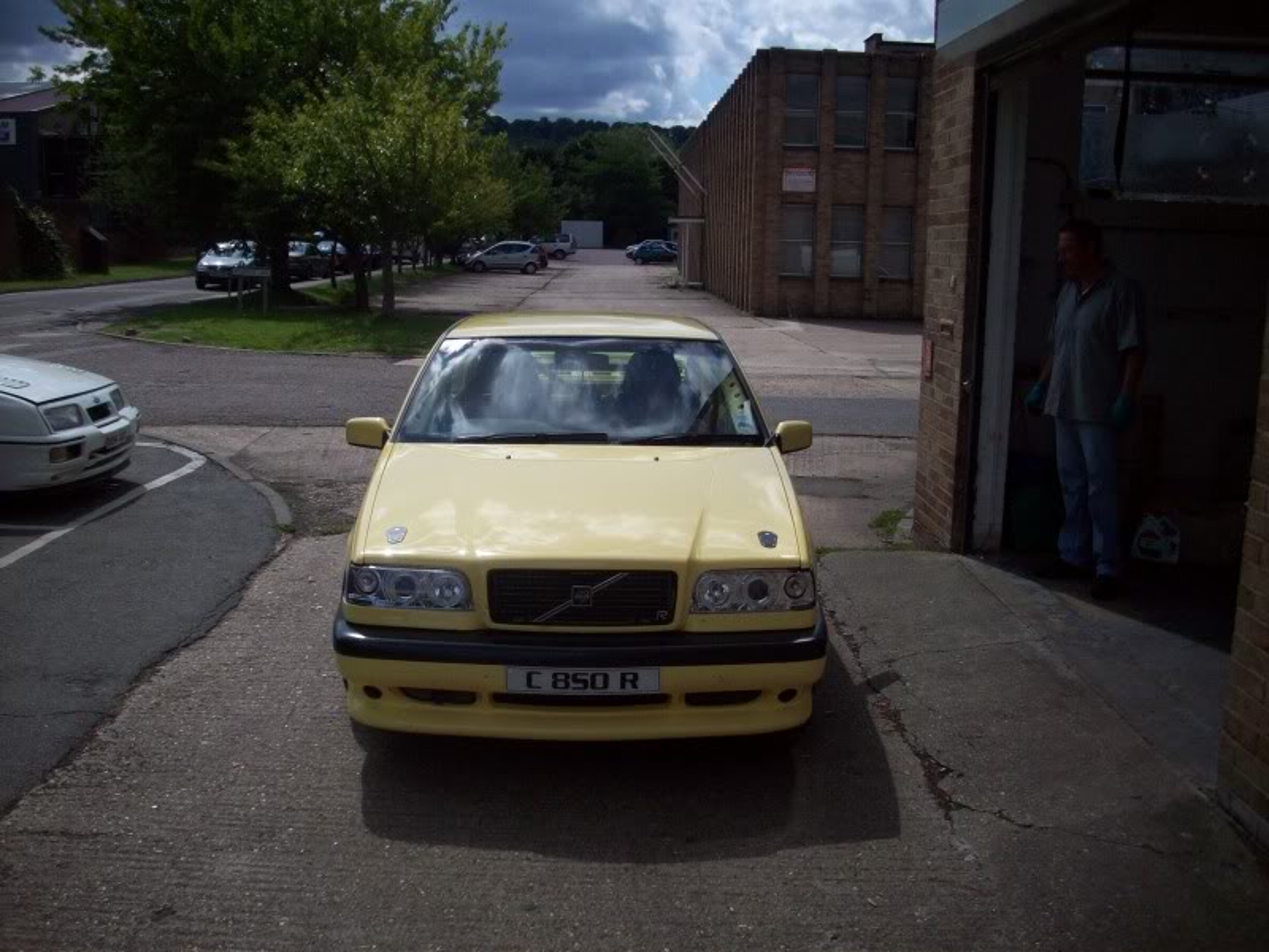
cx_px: 634
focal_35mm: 37
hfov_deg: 50.1
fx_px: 1356
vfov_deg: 38.7
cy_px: 476
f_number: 5.6
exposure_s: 1/898
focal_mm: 6.2
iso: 80
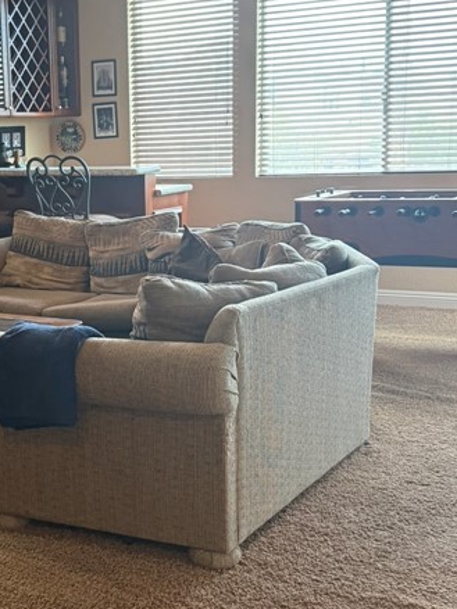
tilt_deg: -10.7
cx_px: 85
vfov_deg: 34.3
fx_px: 986
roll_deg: +2.2
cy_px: 336
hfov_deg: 25.6
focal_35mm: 56
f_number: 1.78
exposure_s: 1/60
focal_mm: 6.76
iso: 400
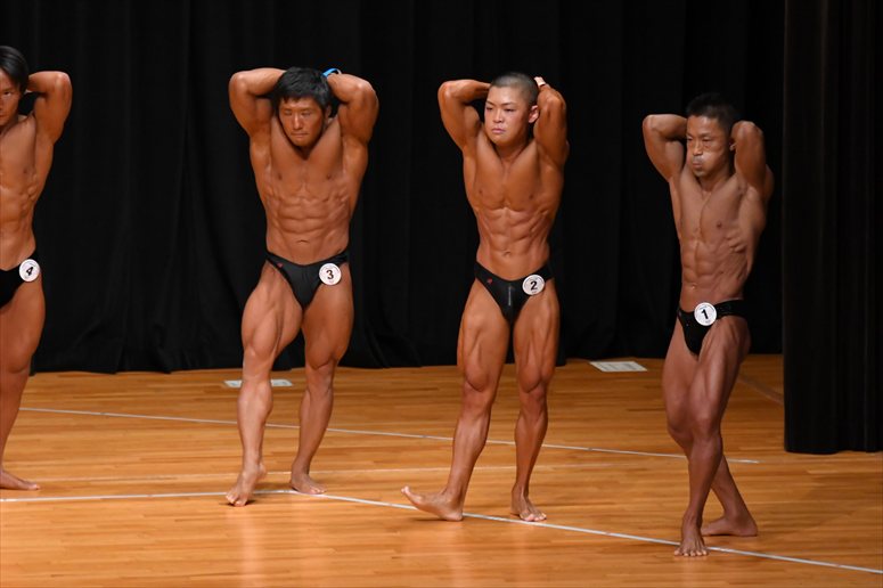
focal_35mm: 285
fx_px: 6987
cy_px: 294
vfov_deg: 4.8
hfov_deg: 7.2
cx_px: 442
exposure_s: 1/400
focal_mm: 190
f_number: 5.6
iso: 4000
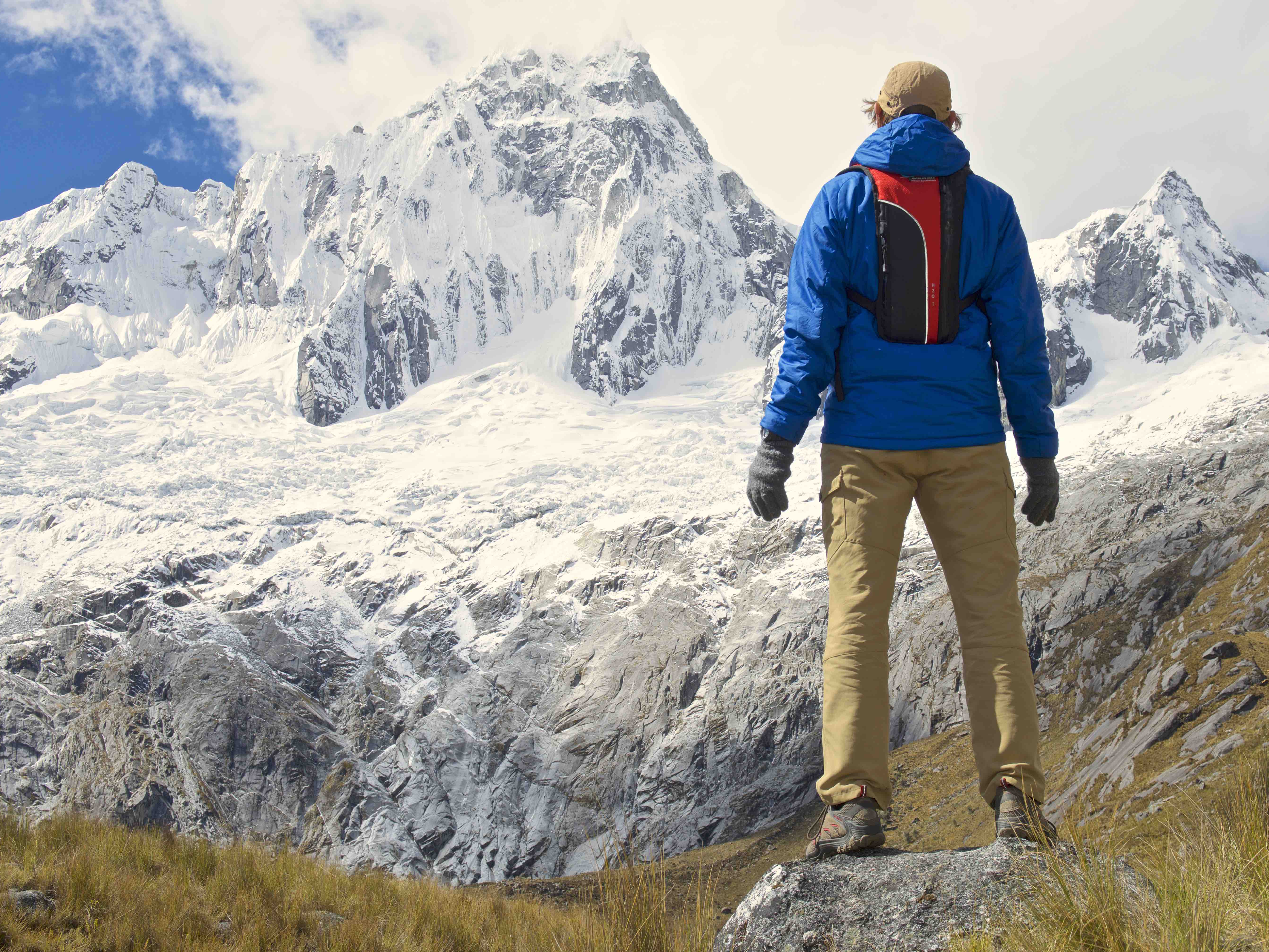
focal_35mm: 46
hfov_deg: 41.2
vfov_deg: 31.5
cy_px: 417
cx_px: 694
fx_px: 1686
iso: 125
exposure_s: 1/200
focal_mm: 35
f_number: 10
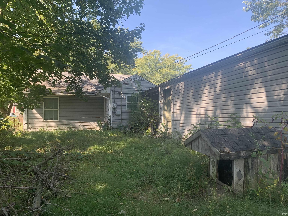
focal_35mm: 26
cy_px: 108
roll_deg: -0.4
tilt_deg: +3.2
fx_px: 216
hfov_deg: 67.3
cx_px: 144
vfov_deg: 53.1
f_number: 1.8
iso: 25
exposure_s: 1/400
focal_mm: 4.25
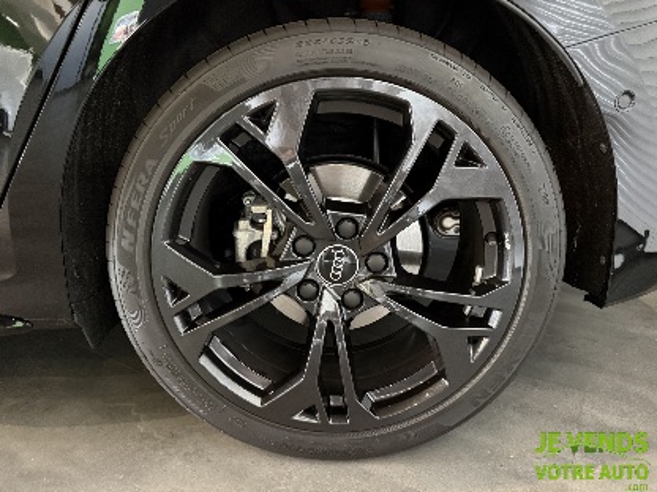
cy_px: 246
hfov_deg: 71.6
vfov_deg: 56.8
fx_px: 456
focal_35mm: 24
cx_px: 328
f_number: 1.78
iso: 800
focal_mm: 6.76
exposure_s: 1/25
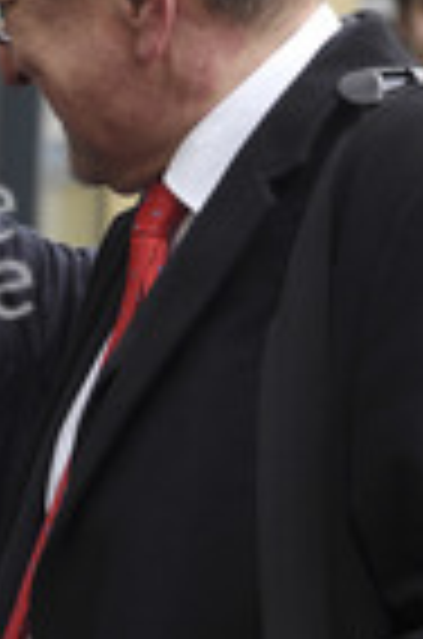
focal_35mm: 338
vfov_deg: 6.1
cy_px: 518
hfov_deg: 4.0
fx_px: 5986
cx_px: -68
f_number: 5.6
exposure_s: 1/160
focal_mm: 120
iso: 200
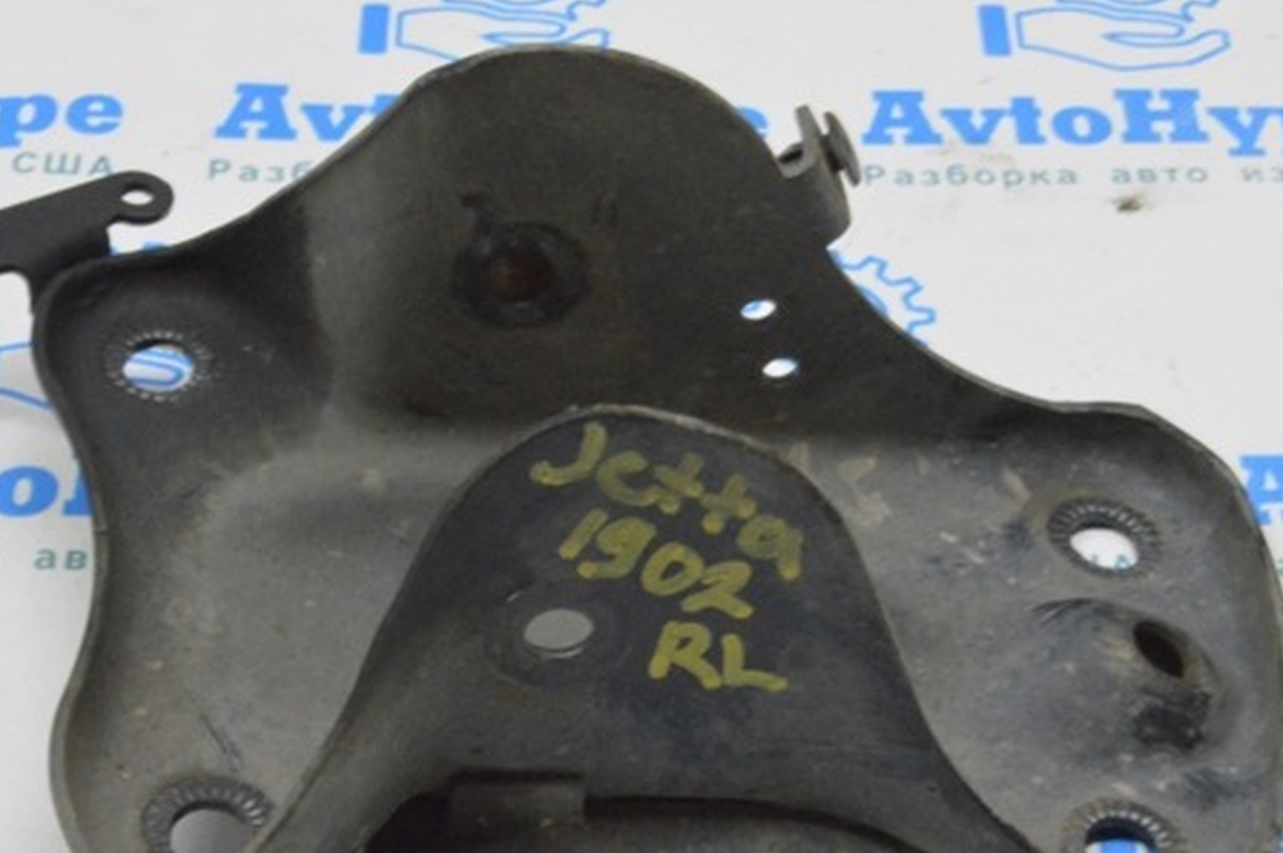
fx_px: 3062
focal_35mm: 86
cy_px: 449
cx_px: 652
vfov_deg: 15.9
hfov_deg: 23.7
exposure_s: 1/20
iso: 6400
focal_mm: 40
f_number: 20
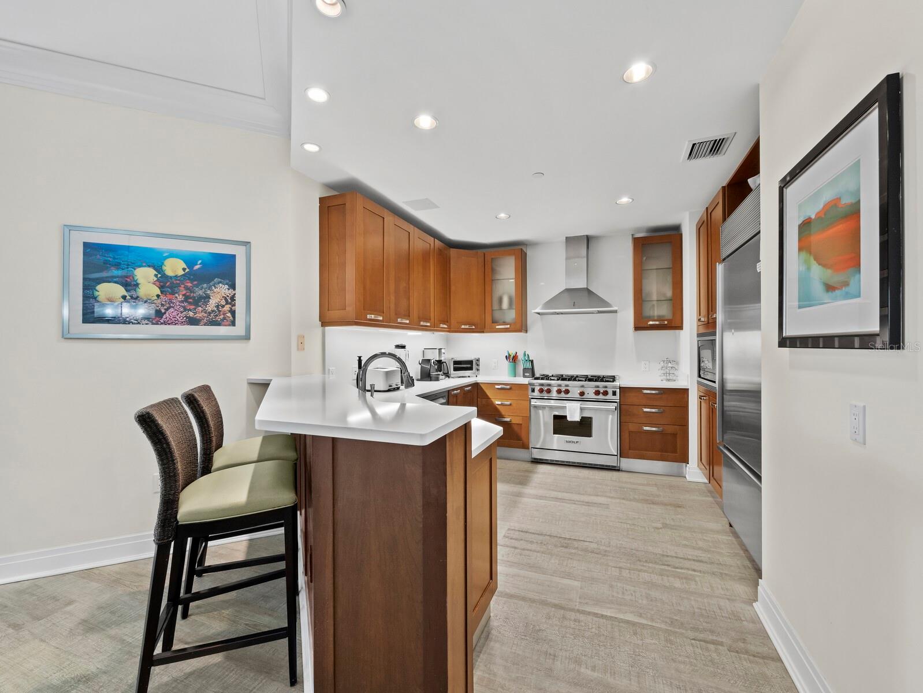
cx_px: 462
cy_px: 346
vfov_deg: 85.7
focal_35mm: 14
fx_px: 373
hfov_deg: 102.0
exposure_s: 1/4
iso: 640
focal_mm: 7
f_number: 9
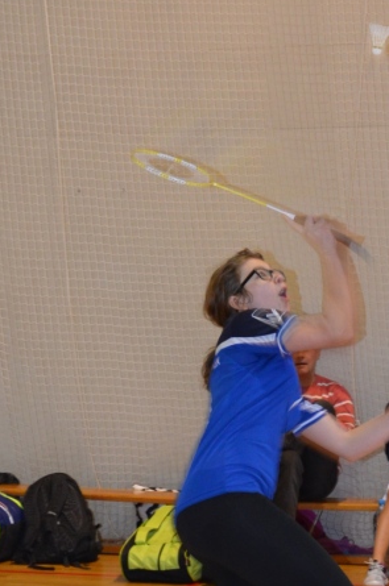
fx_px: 2245
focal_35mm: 138
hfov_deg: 9.9
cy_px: 223
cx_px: 247
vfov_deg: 14.9
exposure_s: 1/60
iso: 1250
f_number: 4.5
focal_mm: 40
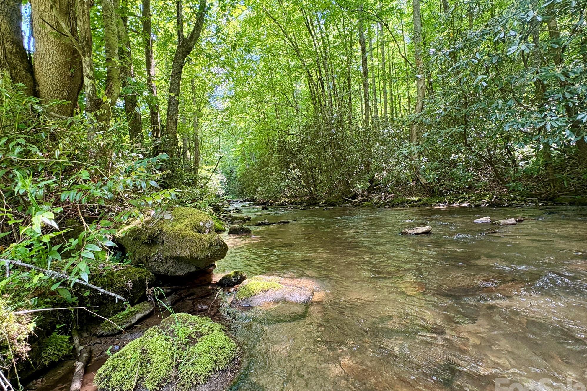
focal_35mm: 15
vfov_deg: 77.2
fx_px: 245
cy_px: 210
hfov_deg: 100.4
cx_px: 287
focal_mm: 2.22
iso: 160
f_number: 2.2
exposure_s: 1/99
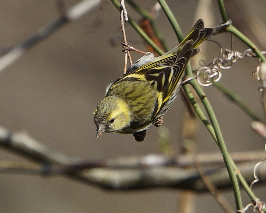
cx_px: 112
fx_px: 5348
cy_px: 106
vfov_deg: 2.3
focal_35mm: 679
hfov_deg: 2.8
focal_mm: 400
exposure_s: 1/500
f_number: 5.6
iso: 200
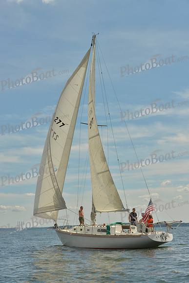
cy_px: 142
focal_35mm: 70
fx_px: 551
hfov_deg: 19.5
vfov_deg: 28.8
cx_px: 94
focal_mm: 70
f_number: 9
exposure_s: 1/1000
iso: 200
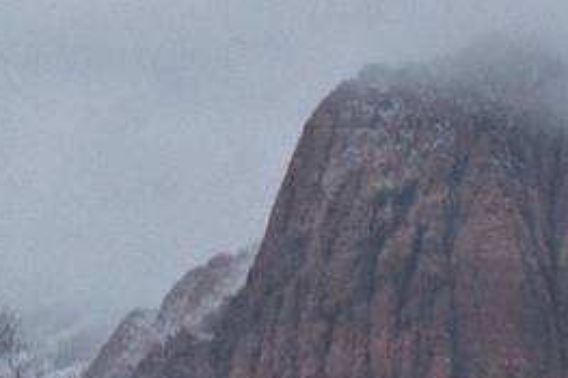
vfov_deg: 10.1
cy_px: 508
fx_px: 2097
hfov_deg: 13.9
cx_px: 998
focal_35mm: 133
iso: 320
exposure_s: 1/500
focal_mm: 35
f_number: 7.1
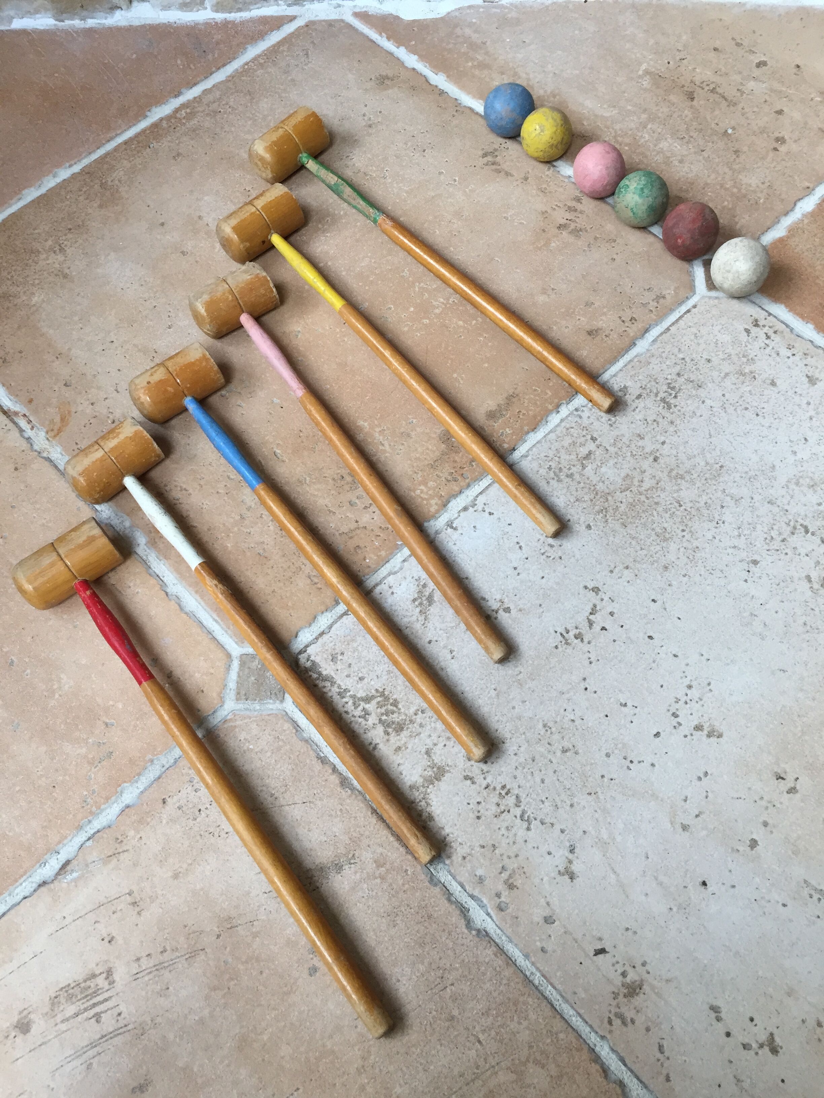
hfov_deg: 48.2
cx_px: 412
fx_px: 920
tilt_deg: -64.8
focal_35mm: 29
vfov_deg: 61.7
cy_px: 549
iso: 50
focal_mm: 4.15
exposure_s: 1/33
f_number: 2.2
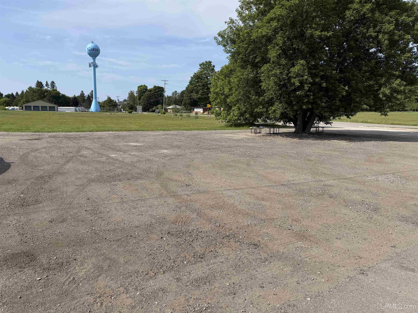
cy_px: 156
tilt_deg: -11.4
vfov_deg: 56.8
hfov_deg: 71.6
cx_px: 209
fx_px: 290
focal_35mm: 24
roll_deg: +0.2
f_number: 1.78
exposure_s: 1/6173
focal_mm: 6.76
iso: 80
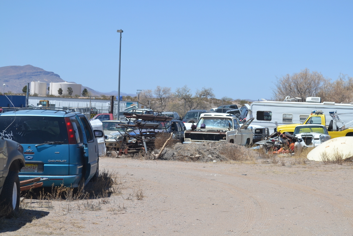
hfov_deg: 24.6
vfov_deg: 16.6
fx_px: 809
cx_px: 176
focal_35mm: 82
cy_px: 118
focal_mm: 55
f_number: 8
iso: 100
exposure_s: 1/250
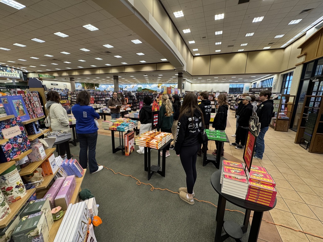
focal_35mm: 14
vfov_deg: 85.7
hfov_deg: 102.1
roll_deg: -0.6
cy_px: 121
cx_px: 162
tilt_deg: -11.9
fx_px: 131
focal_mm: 2.22
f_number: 2.2
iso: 200
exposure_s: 1/60
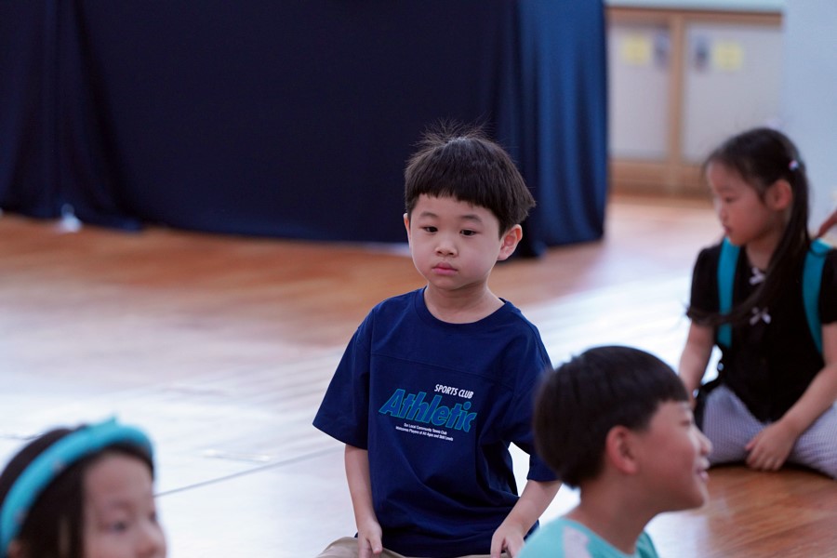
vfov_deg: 6.9
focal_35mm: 200
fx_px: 4650
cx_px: 418
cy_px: 279
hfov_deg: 10.3
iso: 2000
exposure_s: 1/250
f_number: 4
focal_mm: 200
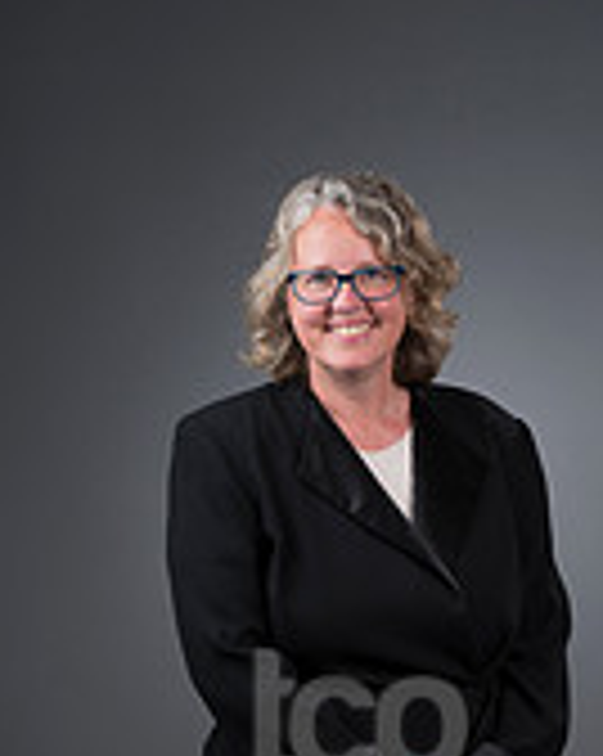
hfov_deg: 7.7
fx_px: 4492
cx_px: 360
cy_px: 774
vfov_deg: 9.5
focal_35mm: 201
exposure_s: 1/250
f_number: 5.6
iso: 160
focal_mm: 80
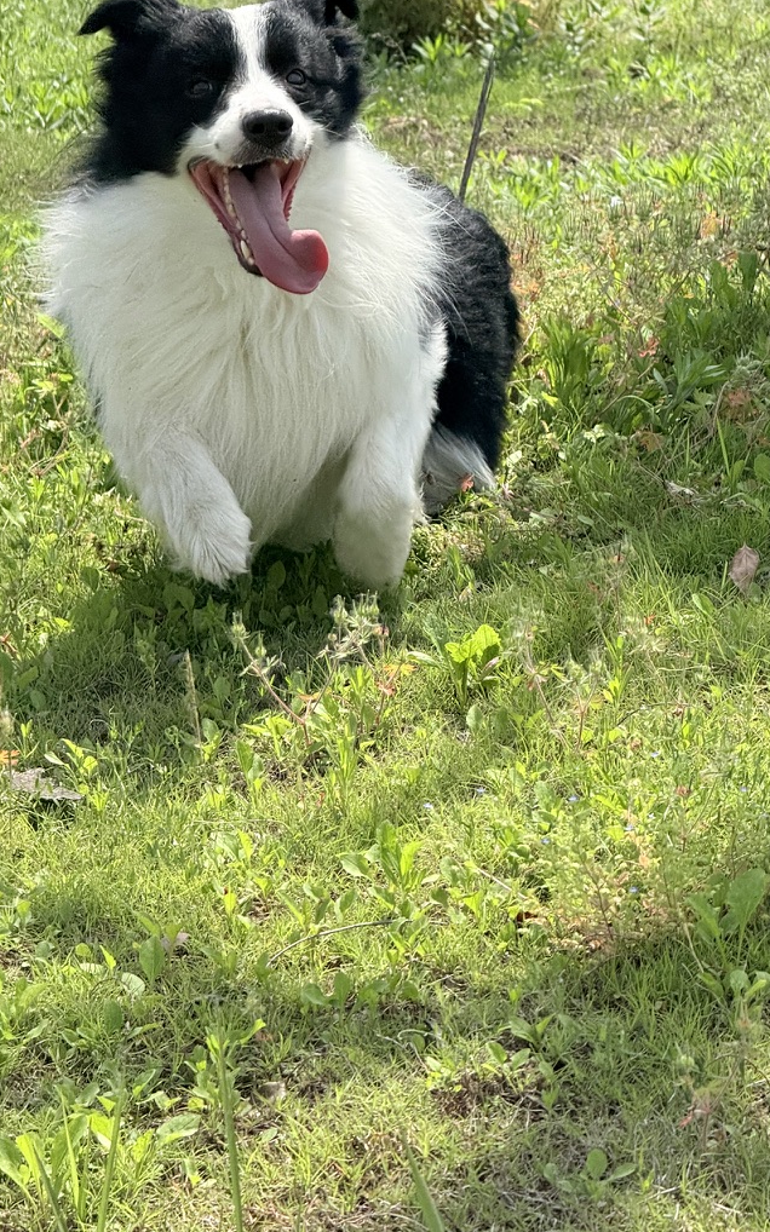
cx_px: 462
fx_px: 4299
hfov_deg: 10.2
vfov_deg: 16.3
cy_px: 615
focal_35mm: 128
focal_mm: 15.66
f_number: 2.8
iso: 64
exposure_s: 1/1451
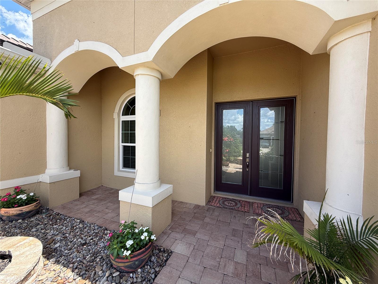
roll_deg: -0.3
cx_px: 189
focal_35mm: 14
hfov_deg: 102.1
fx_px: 153
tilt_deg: -0.5
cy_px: 142
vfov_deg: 85.7
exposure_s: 1/518
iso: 50
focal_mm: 2.22
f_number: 2.2
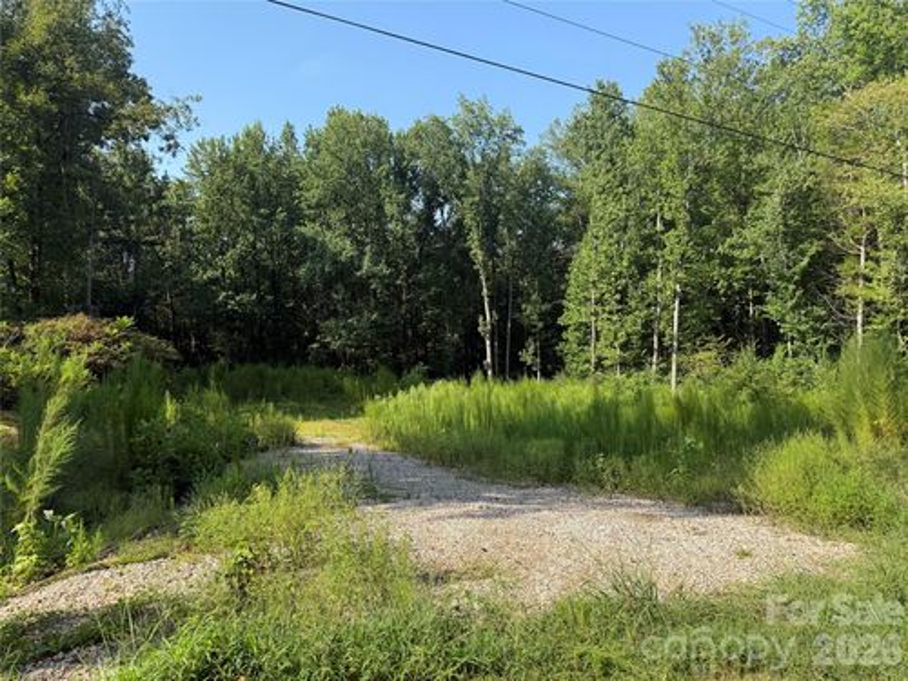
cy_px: 340
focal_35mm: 24
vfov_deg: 56.8
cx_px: 454
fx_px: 630
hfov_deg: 71.6
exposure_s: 1/1727
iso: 80
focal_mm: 6.76
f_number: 1.78
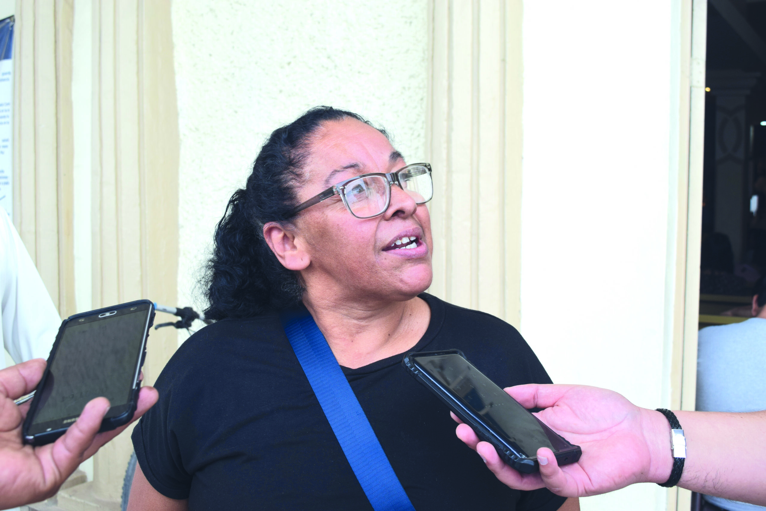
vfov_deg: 34.2
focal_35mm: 39
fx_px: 830
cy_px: 256
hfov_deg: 49.6
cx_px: 383
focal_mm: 26
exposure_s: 1/250
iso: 220
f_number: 8
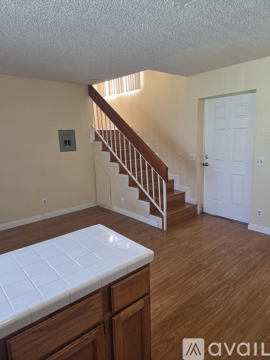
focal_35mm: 23
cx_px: 135
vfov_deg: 73.9
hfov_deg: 58.9
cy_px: 180
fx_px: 239
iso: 250
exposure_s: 1/120
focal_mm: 5.4
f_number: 1.8
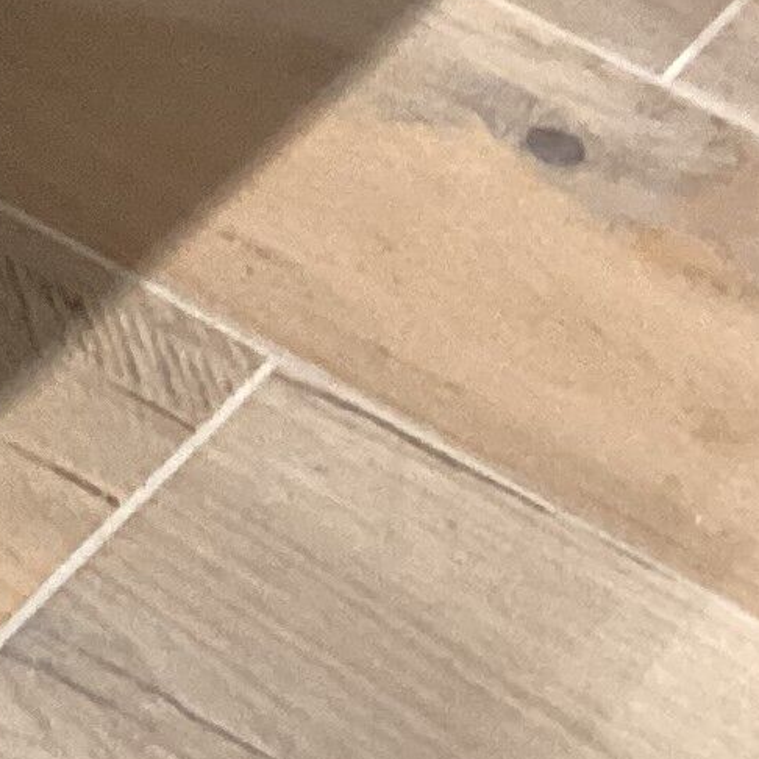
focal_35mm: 184
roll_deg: -3.1
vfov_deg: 9.4
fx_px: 4564
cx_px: -1498
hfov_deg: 8.1
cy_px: -180
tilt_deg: -37.5
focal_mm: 3.3
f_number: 2.4
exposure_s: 1/33
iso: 320
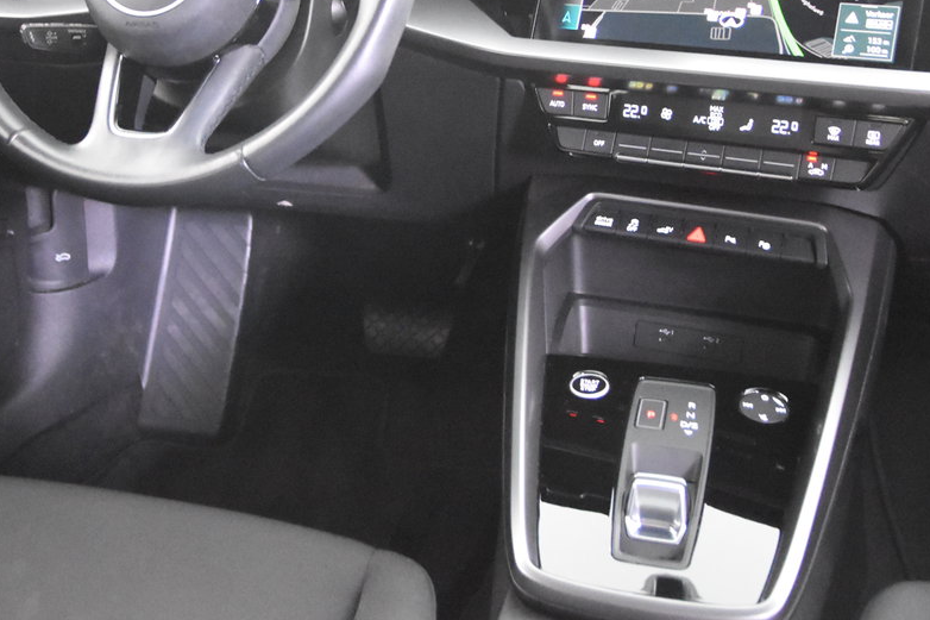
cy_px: 156
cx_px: 278
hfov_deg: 36.3
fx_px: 1395
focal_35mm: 54
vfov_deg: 24.8
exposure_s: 1/30
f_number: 3
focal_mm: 22
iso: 11400
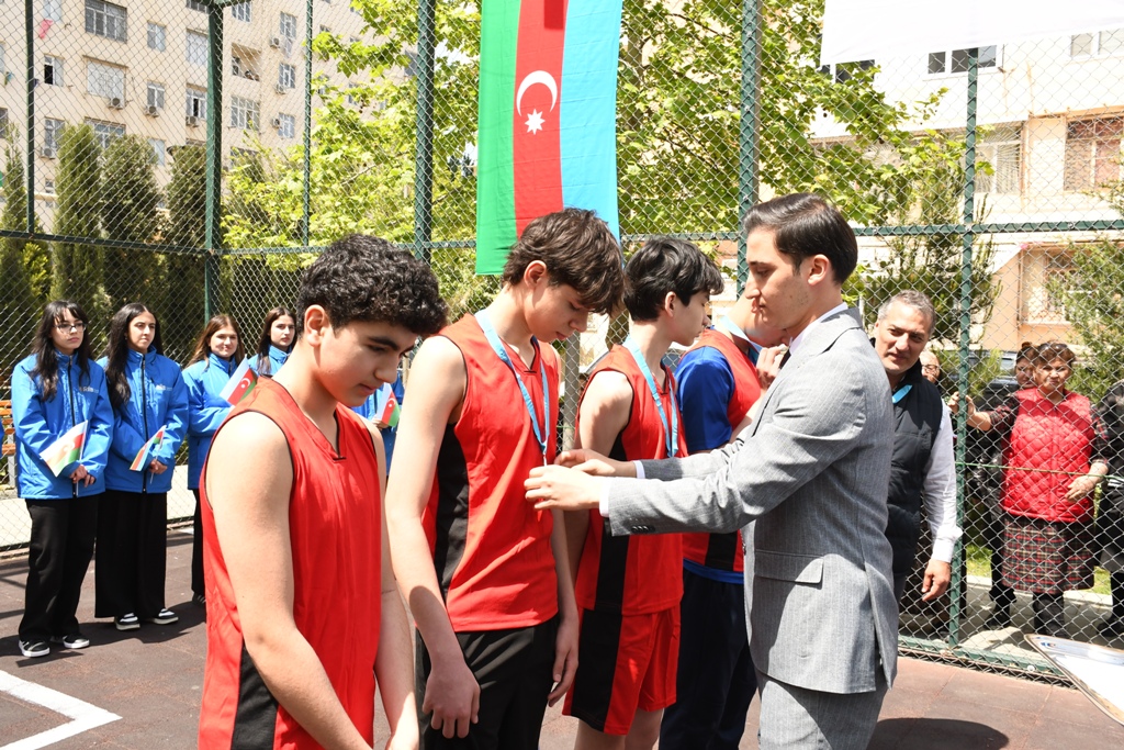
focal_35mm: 33
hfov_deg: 57.2
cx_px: 562
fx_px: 1030
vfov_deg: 40.0
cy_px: 375
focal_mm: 22
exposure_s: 1/800
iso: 640
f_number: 7.1
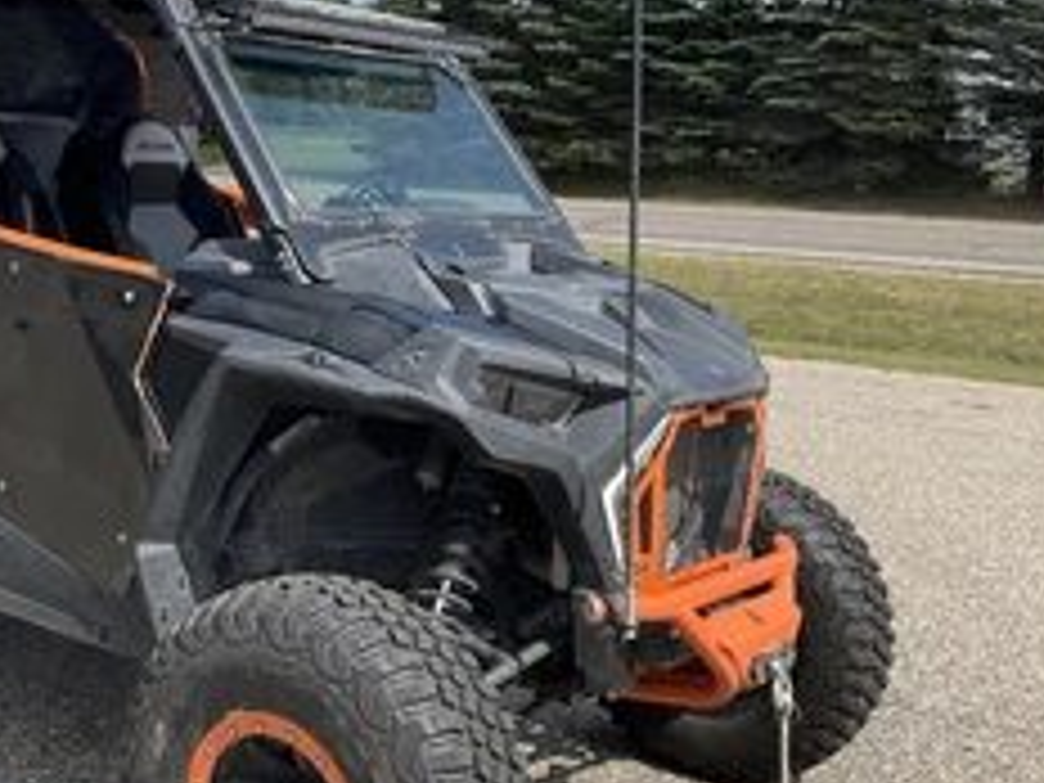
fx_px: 1508
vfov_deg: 29.1
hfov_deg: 37.4
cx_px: 279
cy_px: 428
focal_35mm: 50
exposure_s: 1/1311
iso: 25
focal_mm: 3
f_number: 1.8
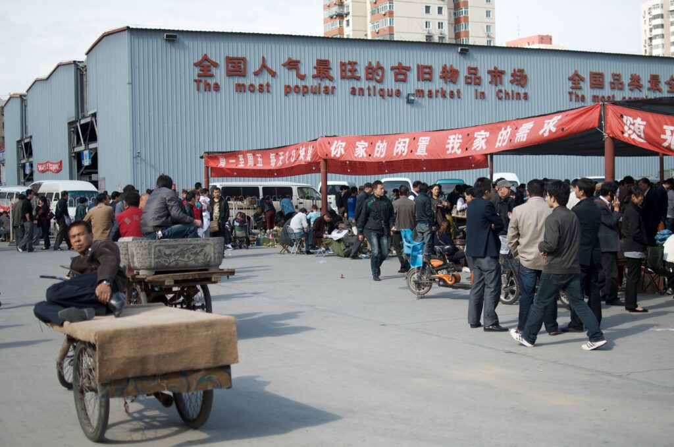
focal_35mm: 52
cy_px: 224
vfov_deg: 25.6
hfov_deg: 37.9
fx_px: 981
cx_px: 337
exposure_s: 1/2000
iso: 100
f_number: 2
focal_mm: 35
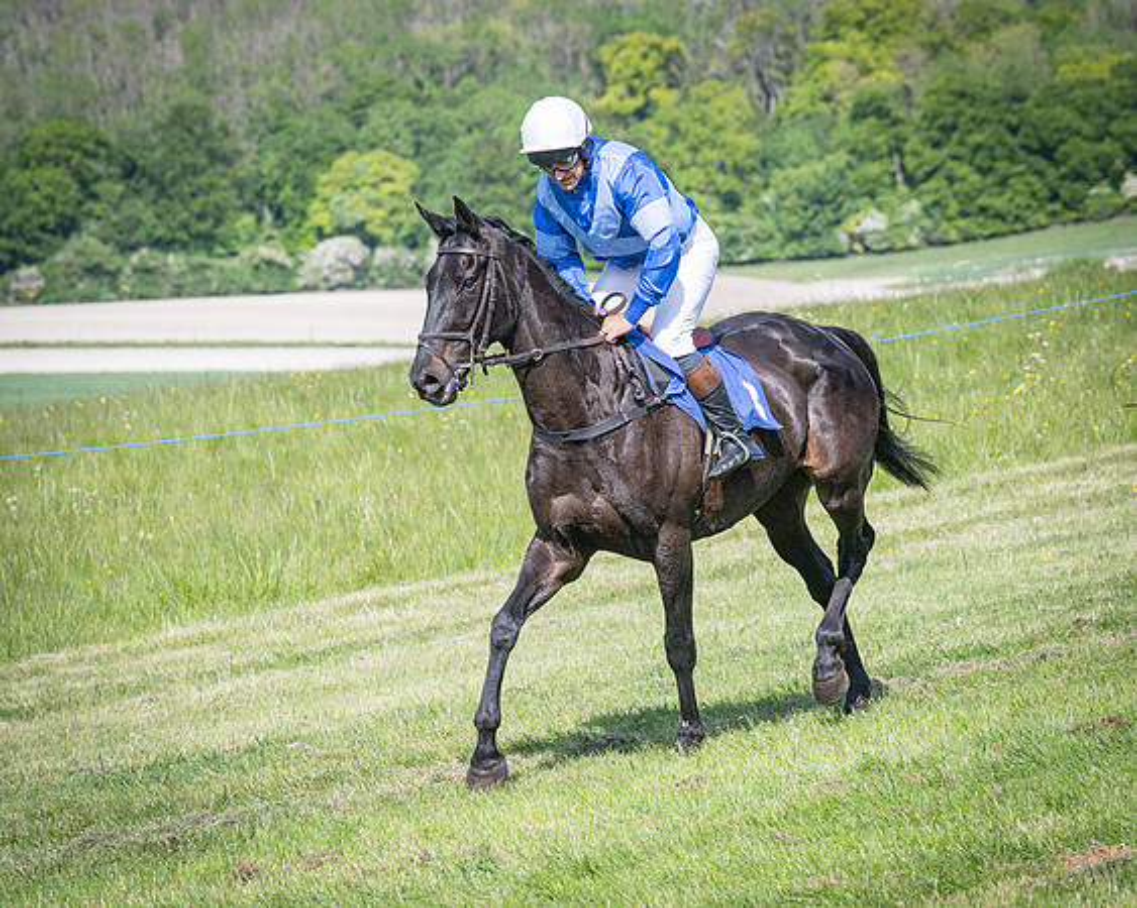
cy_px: 477
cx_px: 473
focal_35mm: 196
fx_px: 6609
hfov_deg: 9.8
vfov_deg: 7.9
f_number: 4
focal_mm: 93
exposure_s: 1/3200
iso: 400
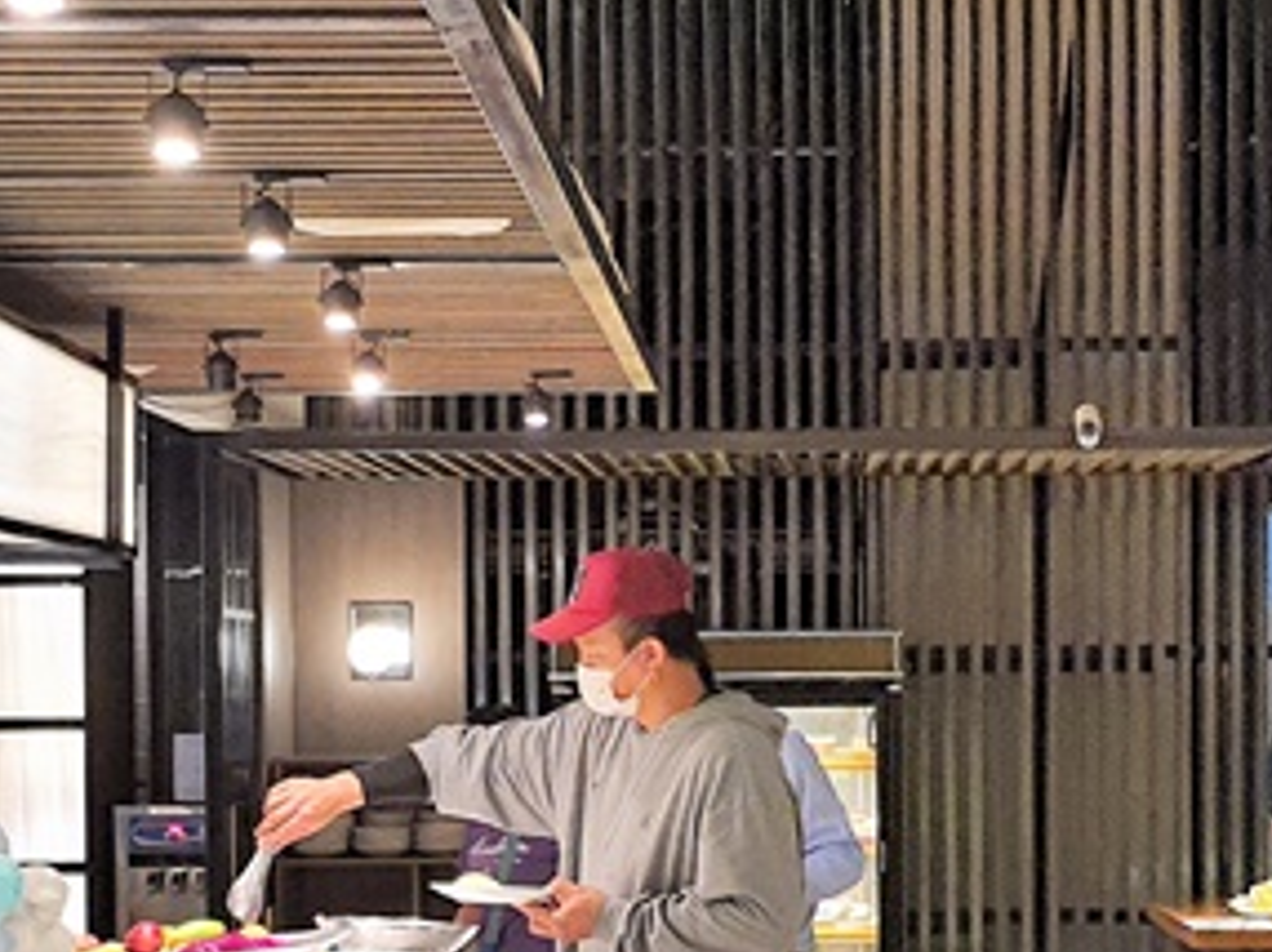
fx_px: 3341
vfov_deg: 16.1
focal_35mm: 91
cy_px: 783
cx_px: 721
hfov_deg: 21.5
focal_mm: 4.32
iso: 250
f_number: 1.7
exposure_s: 1/40
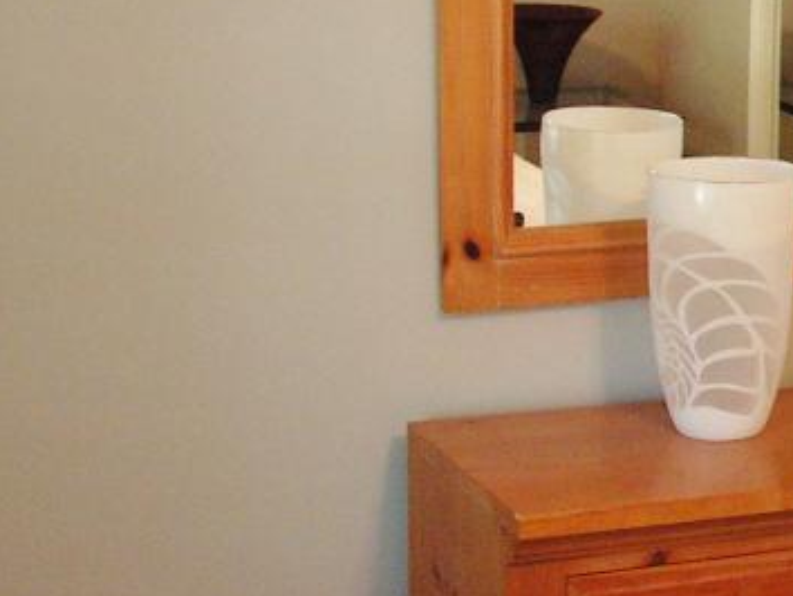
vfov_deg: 14.2
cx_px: 1071
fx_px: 2384
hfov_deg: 17.5
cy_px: 224
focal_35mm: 104
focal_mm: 6
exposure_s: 1/20
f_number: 3.2
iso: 200
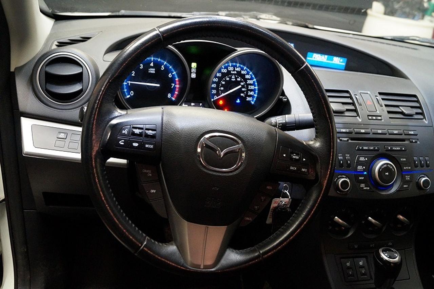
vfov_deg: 43.6
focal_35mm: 30
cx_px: 217
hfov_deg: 62.0
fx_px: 361
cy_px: 144
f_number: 4
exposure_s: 1/40
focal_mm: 20
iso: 3200
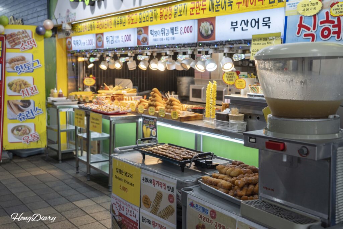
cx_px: 172
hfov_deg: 48.5
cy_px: 114
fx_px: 381
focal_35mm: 40
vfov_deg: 33.4
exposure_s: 1/160
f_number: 5
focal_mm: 40
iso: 400
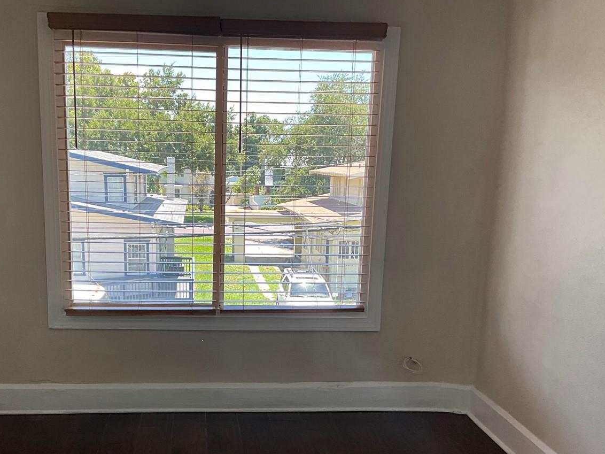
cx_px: 252
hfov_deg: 45.6
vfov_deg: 34.8
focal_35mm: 41
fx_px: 717
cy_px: 308
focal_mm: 3
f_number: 1.8
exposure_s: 1/129
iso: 20
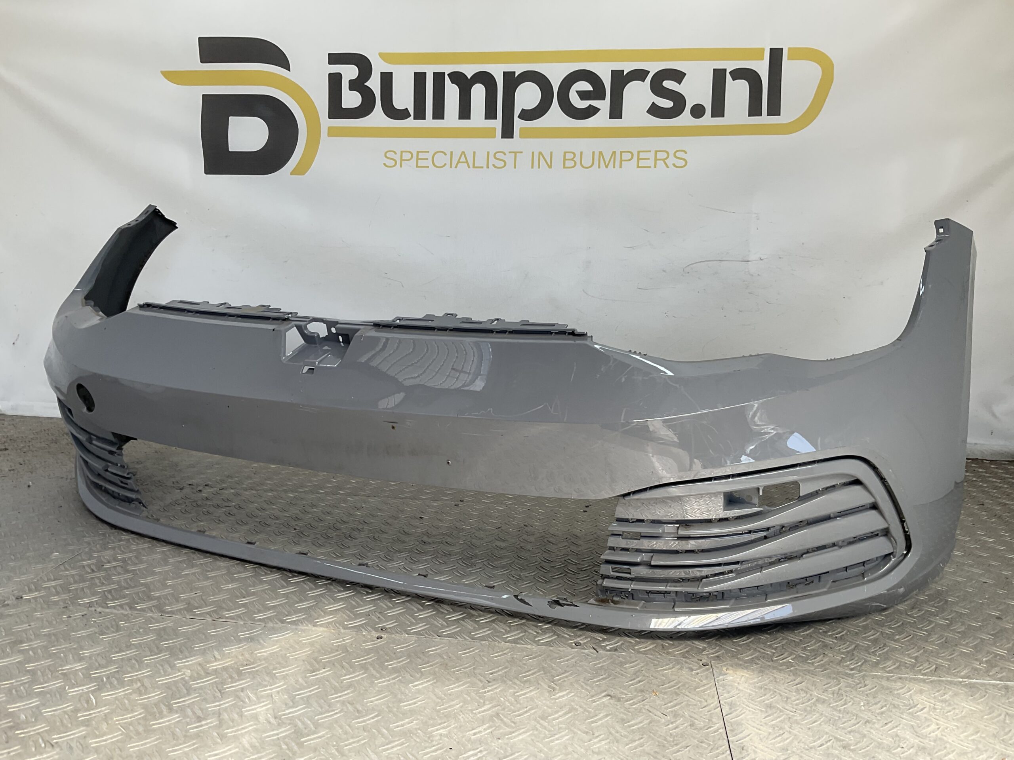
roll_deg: -4.6
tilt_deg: -10.1
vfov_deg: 48.2
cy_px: 380
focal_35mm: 29
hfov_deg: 61.7
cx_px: 507
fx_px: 849
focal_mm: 3
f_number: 1.8
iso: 16
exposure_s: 1/314
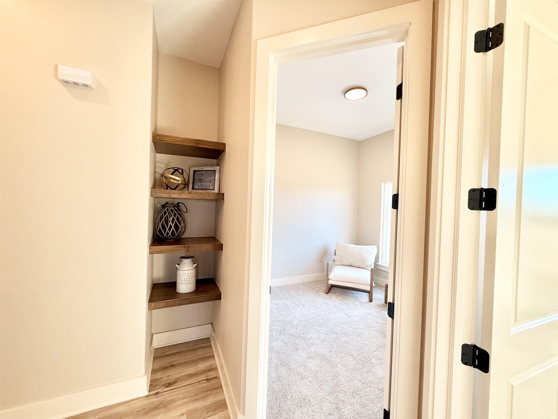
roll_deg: -1.1
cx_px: 279
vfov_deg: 85.7
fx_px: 226
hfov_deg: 102.1
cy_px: 210
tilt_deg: -0.3
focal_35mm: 14
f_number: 2.2
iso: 100
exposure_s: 1/120
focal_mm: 2.22
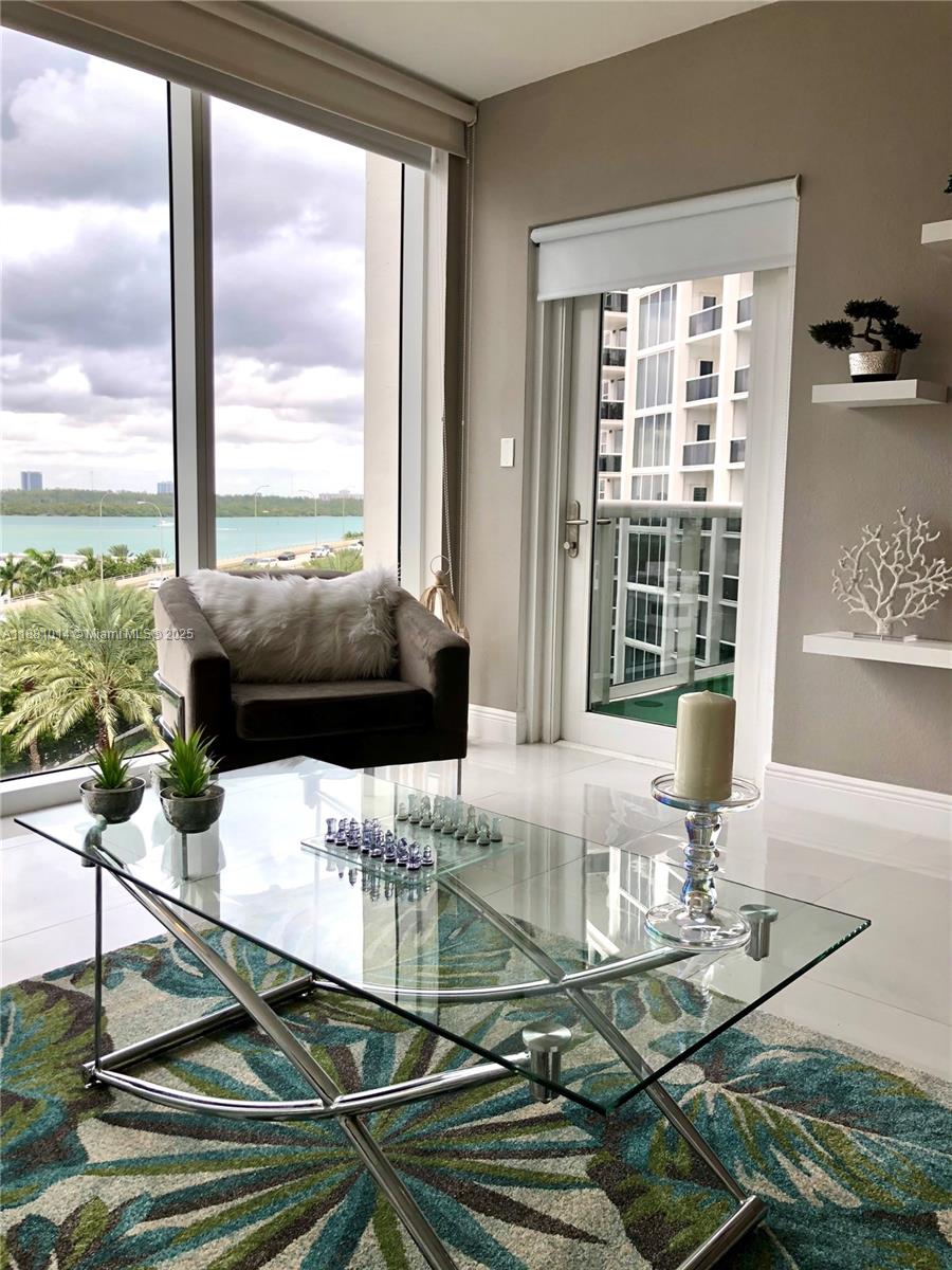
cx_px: 476
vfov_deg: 63.4
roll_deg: -1.2
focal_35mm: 28
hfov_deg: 49.7
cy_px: 635
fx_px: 1027
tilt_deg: -4.6
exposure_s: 1/120
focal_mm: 3.99
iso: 25
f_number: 1.8
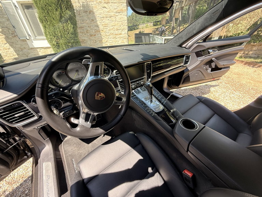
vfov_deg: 85.7
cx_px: 131
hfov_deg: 102.1
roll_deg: +2.1
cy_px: 98
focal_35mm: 14
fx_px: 106
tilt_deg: -31.5
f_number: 2.2
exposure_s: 1/99
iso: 80
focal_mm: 2.22
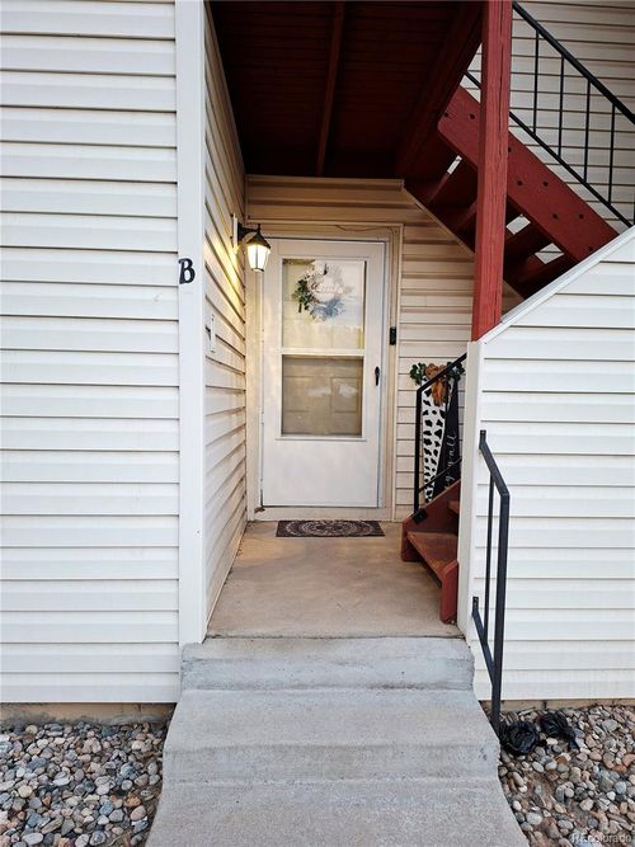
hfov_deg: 58.9
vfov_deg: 73.9
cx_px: 318
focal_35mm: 23
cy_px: 424
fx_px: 563
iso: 250
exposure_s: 1/40
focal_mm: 5.54
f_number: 1.8
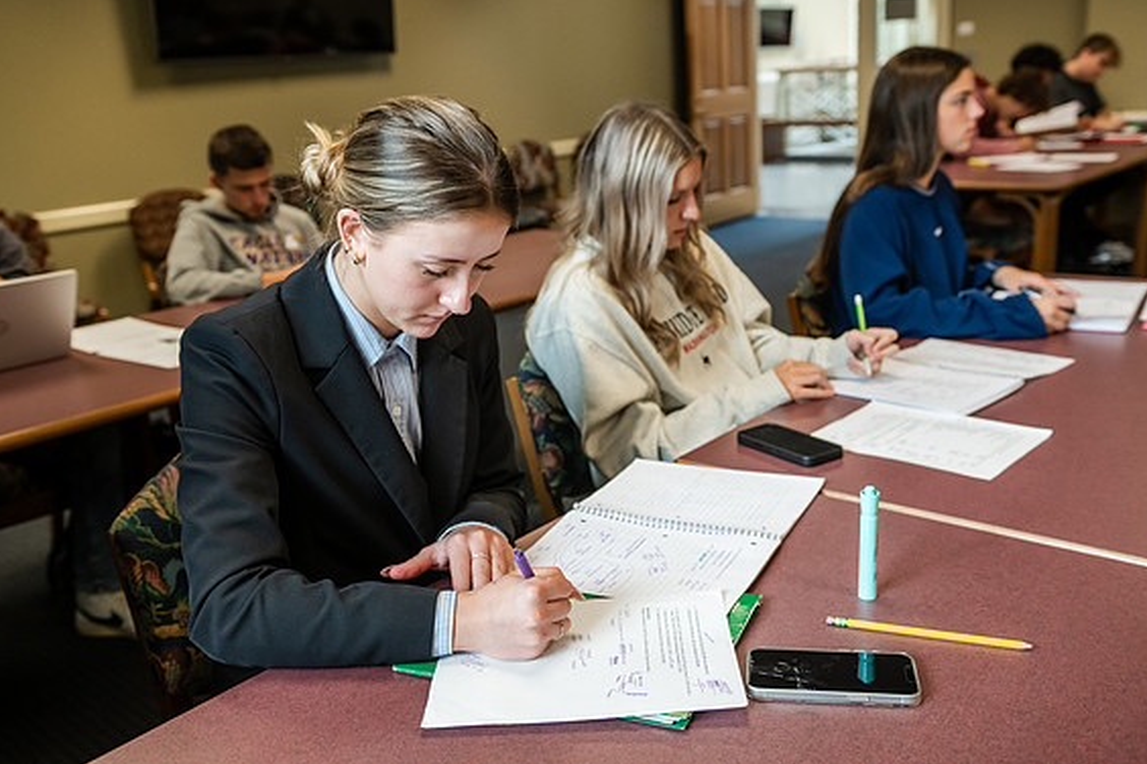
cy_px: 375
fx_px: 1115
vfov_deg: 37.9
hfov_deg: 54.4
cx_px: 571
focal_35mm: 35
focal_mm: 34
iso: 1600
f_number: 3.5
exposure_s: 1/200
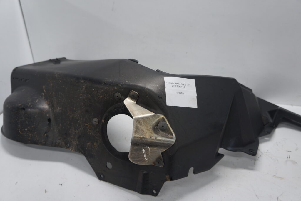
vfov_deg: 43.6
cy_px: 100
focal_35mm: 30
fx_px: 251
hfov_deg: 61.9
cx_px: 150
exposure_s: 1/60
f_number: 4
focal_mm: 20
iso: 160
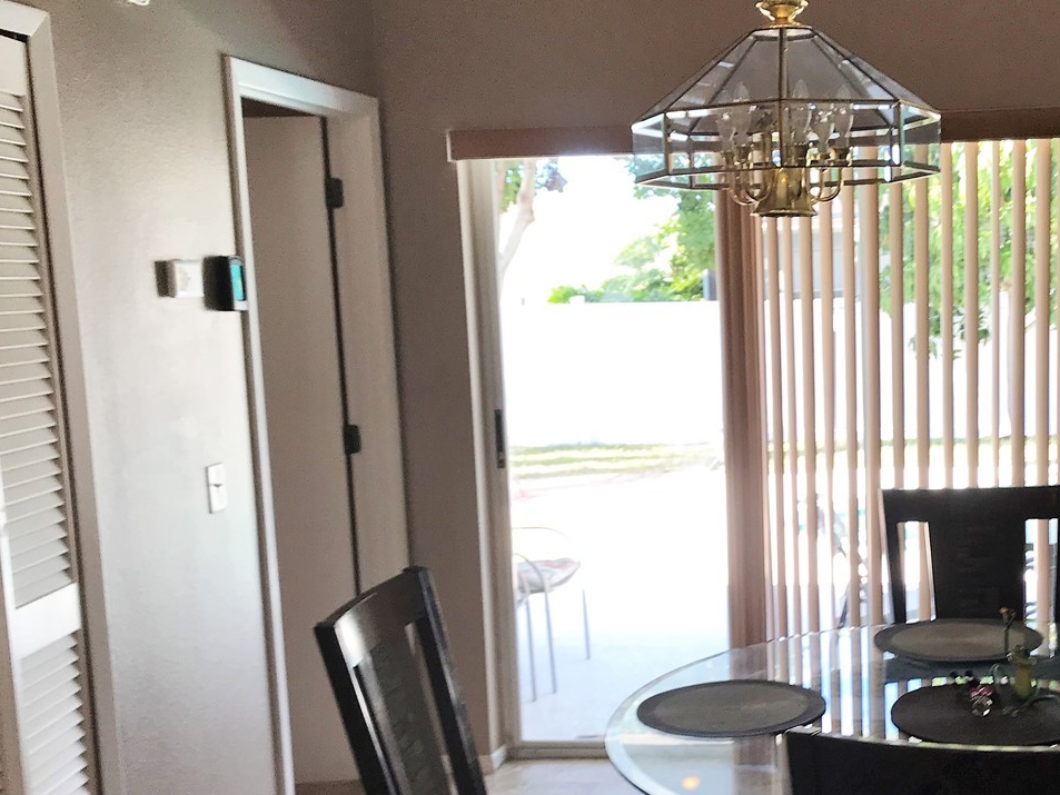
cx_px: 823
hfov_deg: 39.1
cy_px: 503
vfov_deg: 30.7
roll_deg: +1.6
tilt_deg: -11.2
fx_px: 1439
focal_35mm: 47
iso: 20
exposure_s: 1/120
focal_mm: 3.99
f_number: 1.8
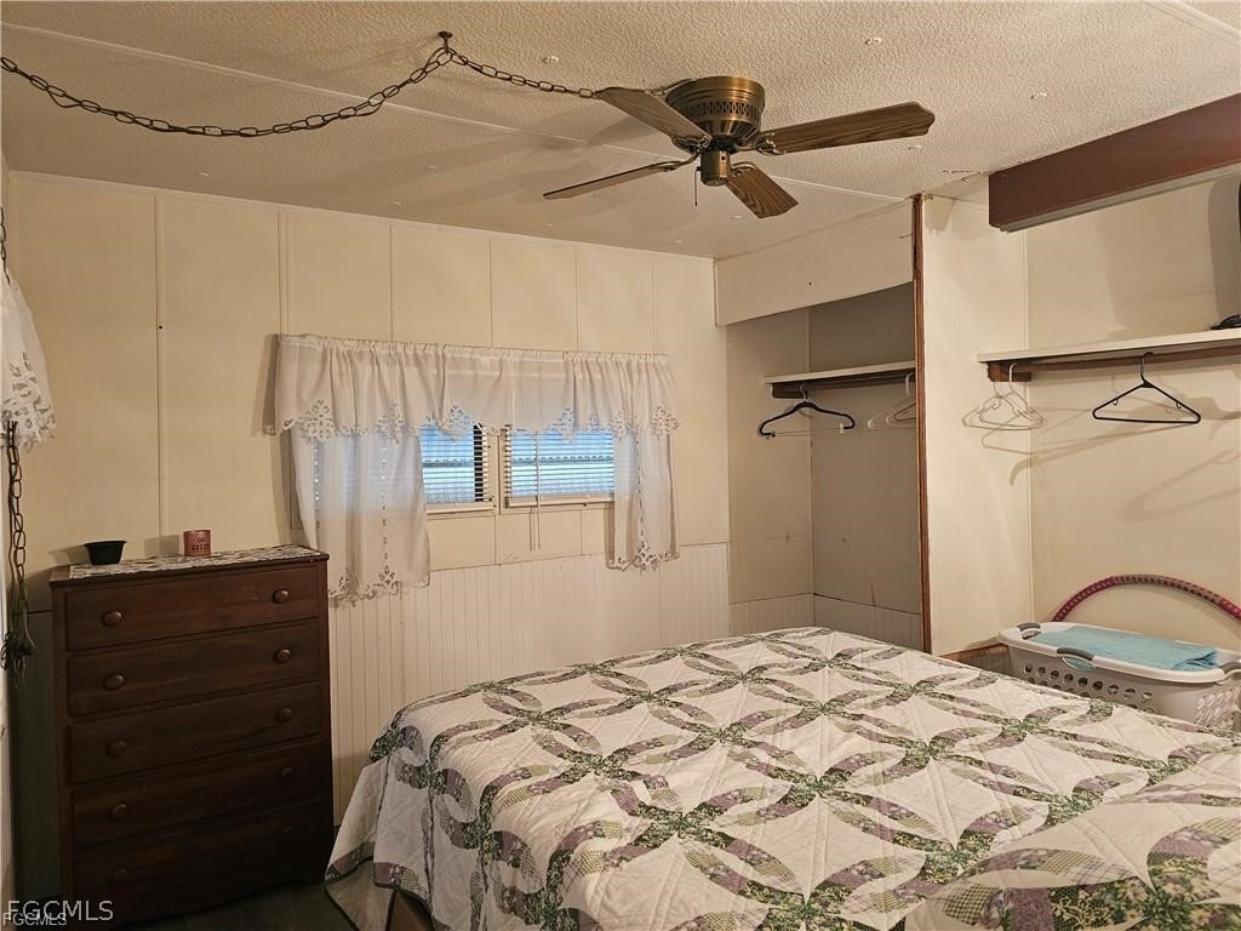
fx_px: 825
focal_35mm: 23
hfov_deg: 73.9
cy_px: 466
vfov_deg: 58.9
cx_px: 620
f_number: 1.7
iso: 640
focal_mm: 6.3
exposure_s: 1/60
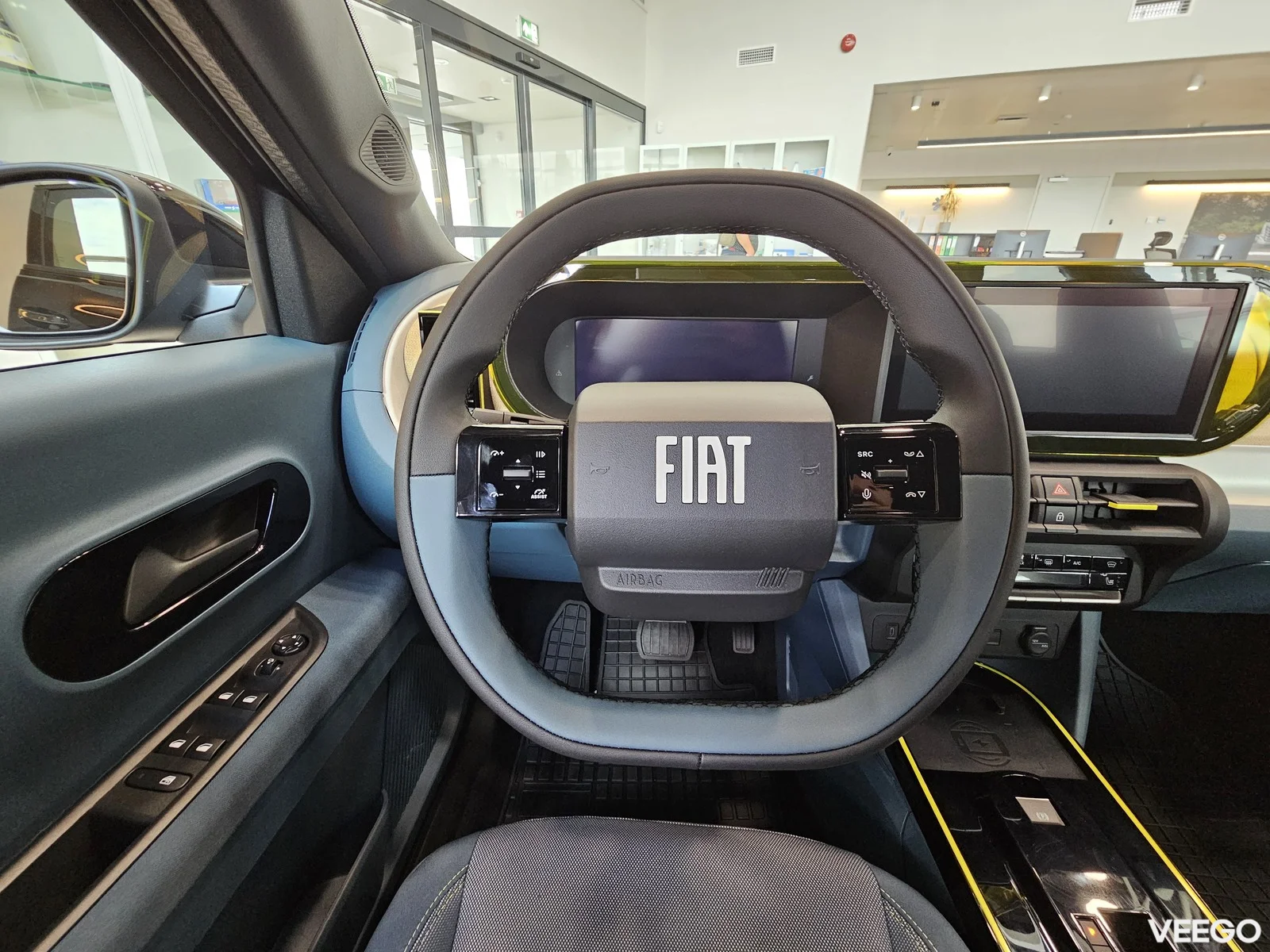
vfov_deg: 89.9
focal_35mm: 13
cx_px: 635
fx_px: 477
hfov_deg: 106.2
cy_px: 476
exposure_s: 1/33.3
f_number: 2.2
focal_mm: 2.2
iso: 320
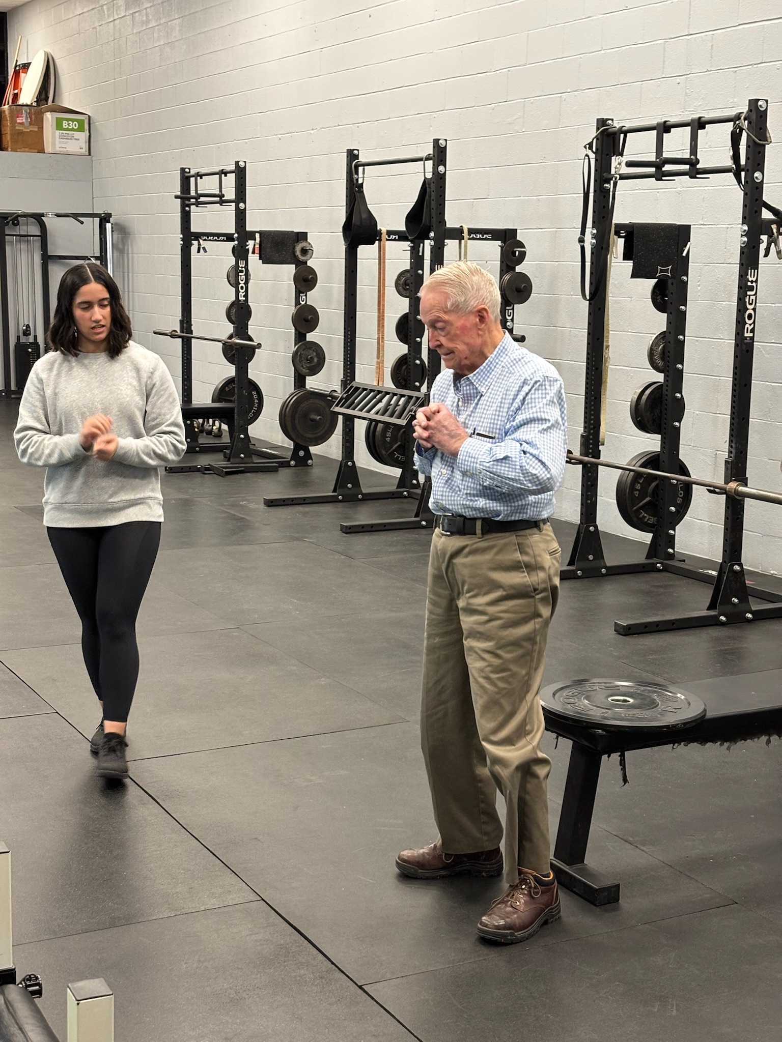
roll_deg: -1.1
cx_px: 391
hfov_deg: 28.0
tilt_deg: -10.6
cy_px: 521
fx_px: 1566
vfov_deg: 36.8
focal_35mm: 52
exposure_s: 1/40
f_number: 1.6
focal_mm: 5.96
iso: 125
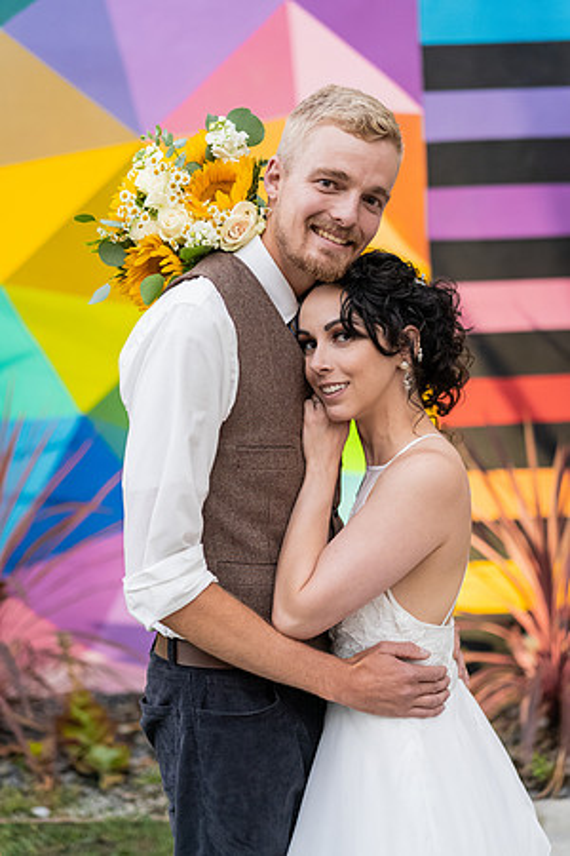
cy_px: 428
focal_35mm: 55
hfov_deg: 24.6
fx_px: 1306
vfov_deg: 36.2
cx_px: 285
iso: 500
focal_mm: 55
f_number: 2.2
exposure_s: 1/160
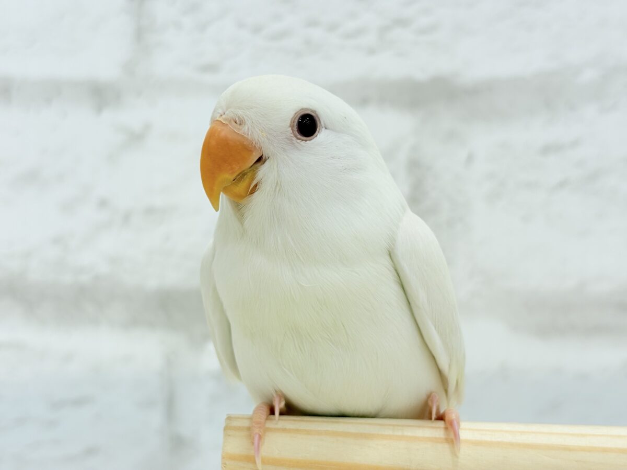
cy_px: 235
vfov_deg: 28.0
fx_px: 942
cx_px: 314
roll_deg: +0.9
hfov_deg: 36.8
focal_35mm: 52
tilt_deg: -1.8
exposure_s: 1/50
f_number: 1.6
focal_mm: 5.96
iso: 25
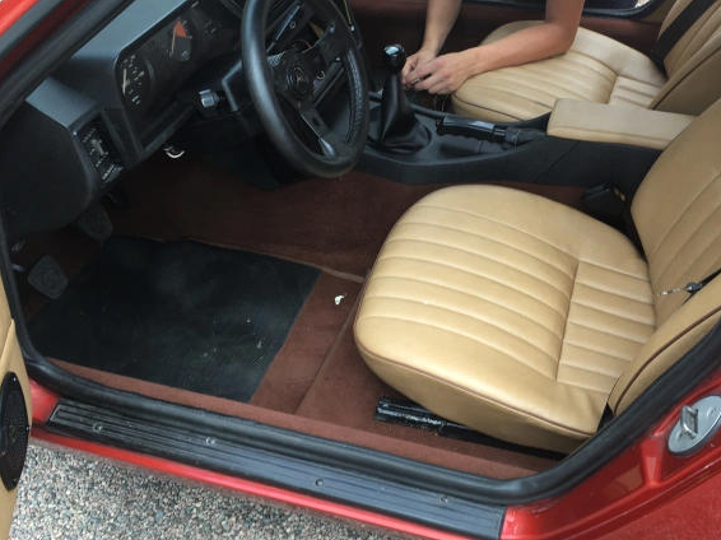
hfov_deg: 45.6
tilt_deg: -37.0
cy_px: 197
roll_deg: +4.6
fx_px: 854
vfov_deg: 34.9
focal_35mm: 41
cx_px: 427
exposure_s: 1/50
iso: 25
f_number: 2.2
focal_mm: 4.15
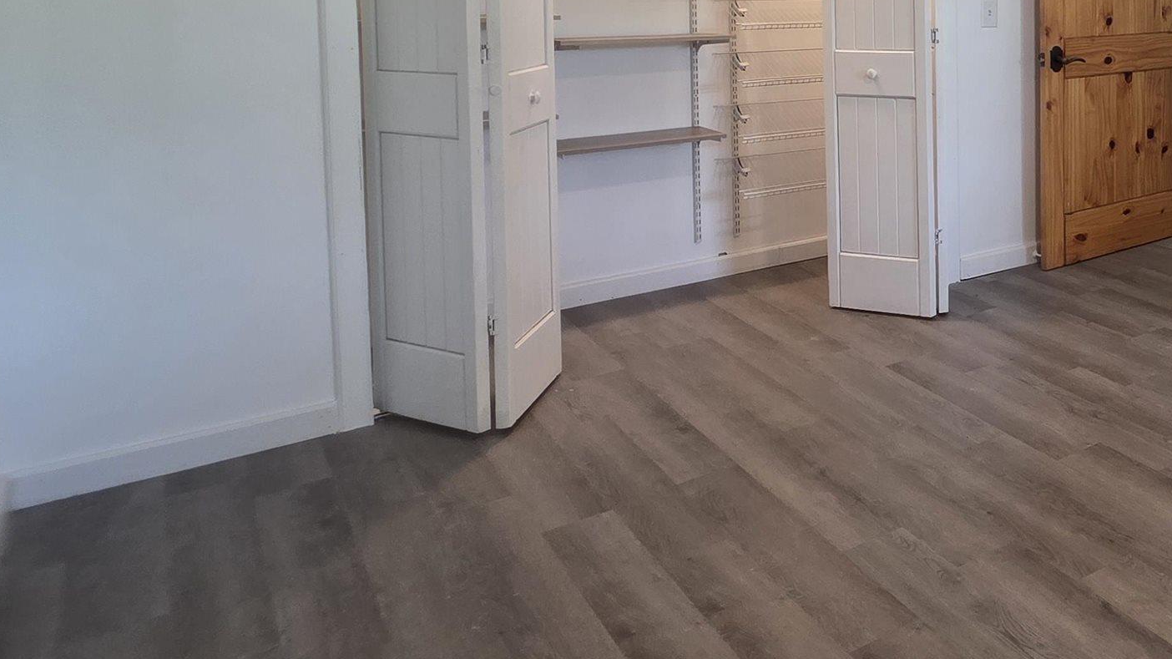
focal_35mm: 31
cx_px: 1194
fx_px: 963
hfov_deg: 49.8
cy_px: 19
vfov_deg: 34.7
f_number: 1.9
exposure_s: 1/60
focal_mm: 2.2
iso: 250
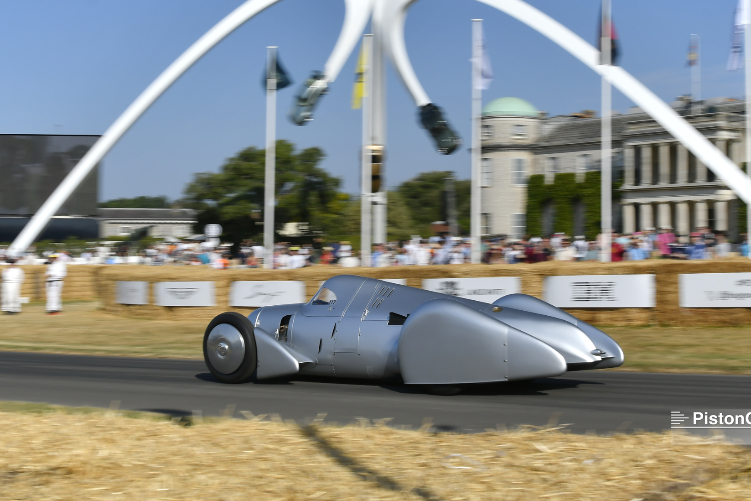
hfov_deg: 38.9
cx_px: 407
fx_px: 1064
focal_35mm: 51
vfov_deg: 26.4
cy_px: 201
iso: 100
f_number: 11
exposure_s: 1/125
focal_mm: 28
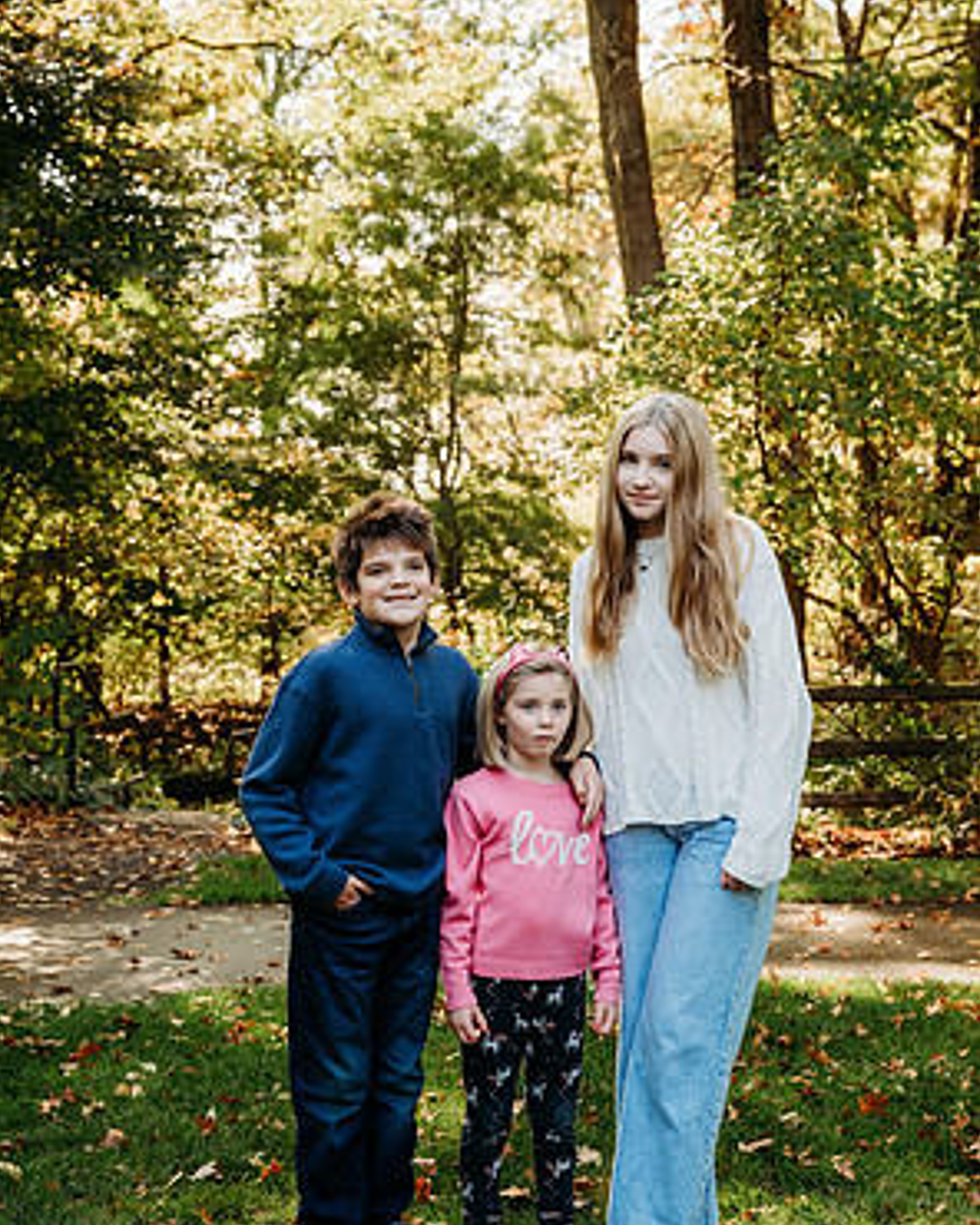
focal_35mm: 56
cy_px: 682
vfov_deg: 33.5
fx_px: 2030
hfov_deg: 27.1
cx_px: 487
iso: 400
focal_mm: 49
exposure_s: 1/250
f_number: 5
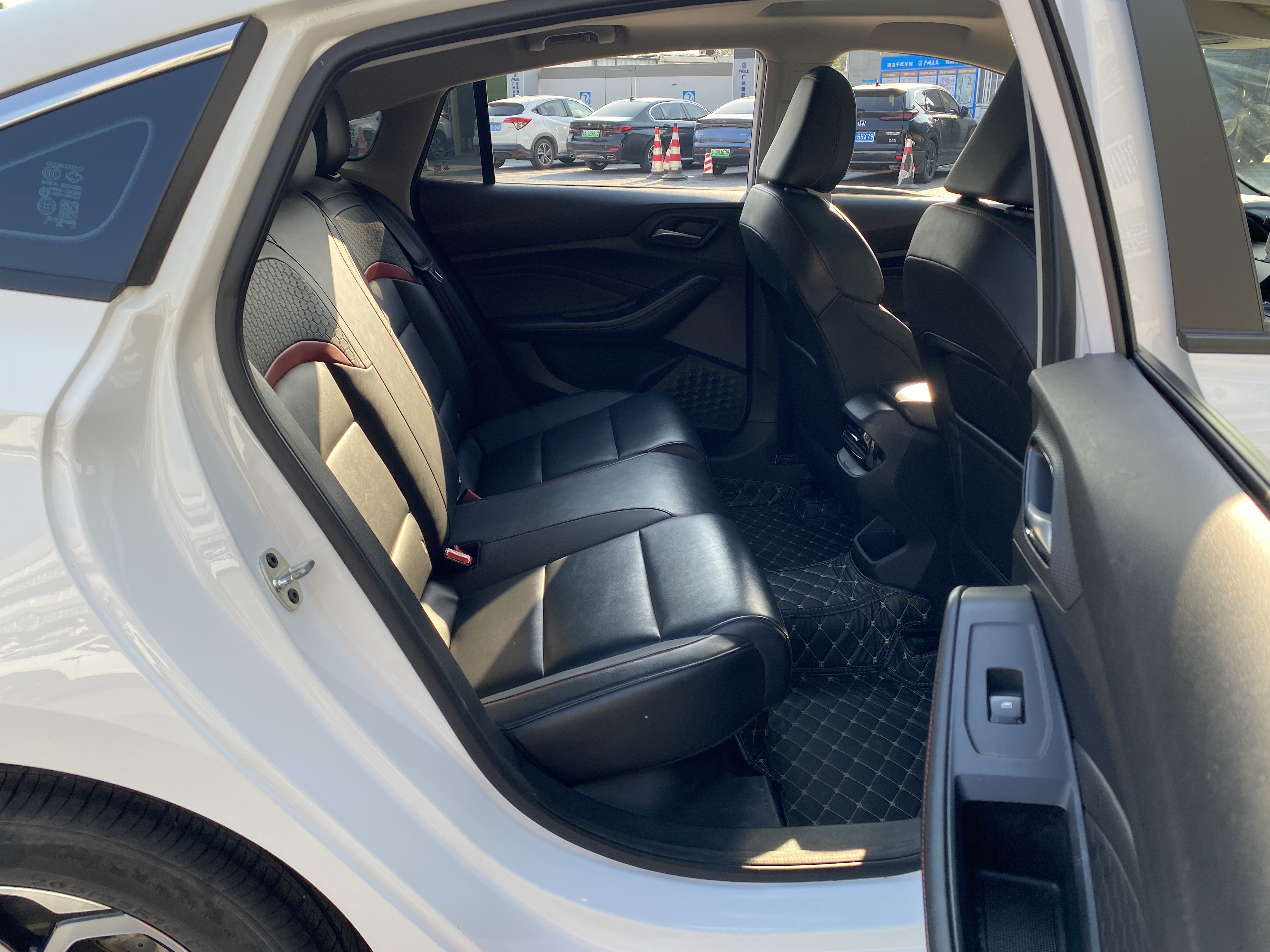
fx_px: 954
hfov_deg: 67.3
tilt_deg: -19.1
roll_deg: +0.6
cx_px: 635
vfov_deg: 53.1
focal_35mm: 26
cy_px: 476
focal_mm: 4.25
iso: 32
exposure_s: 1/407
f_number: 1.8
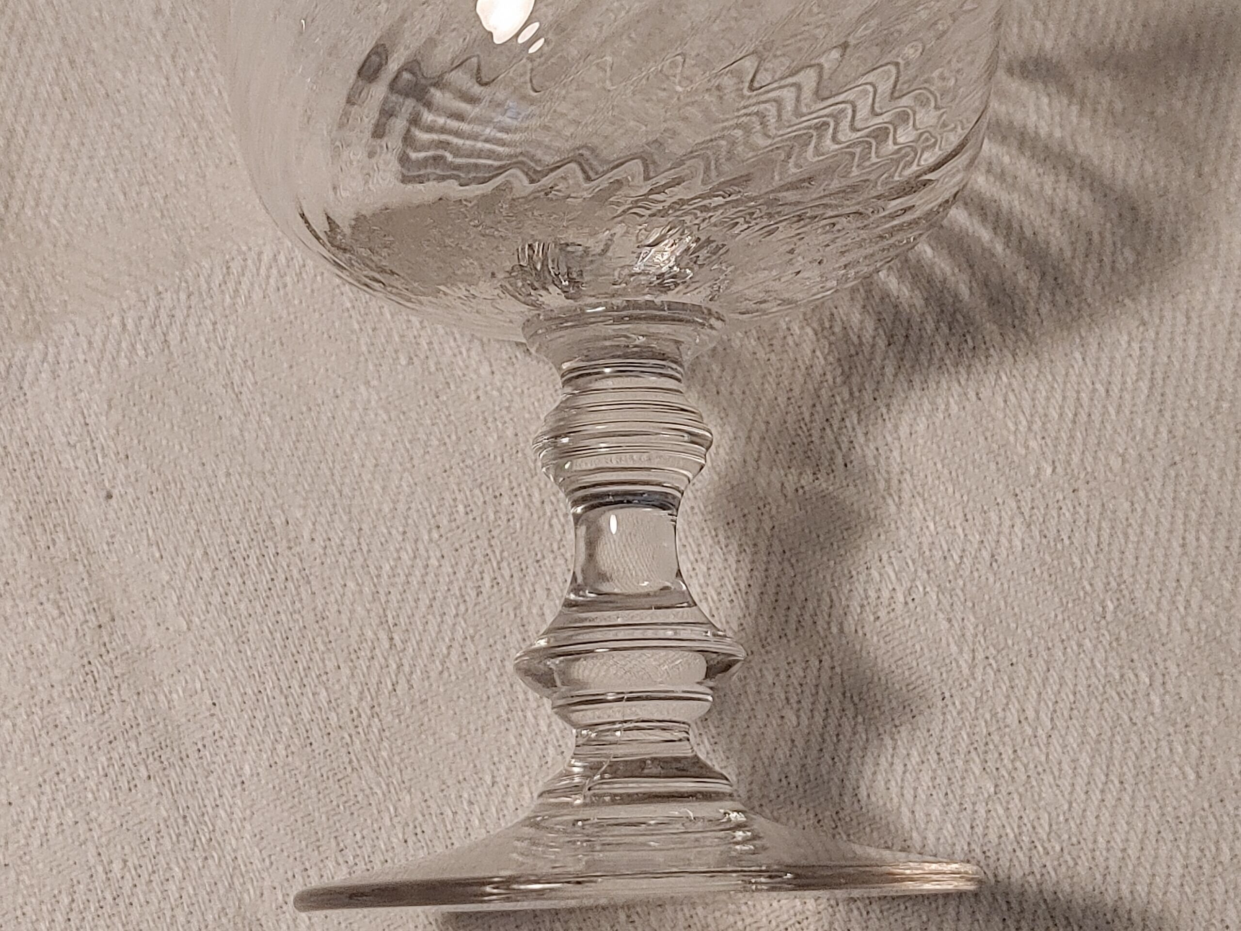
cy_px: 466
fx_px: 2402
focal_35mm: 67
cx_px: 620
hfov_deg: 29.0
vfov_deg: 21.9
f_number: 1.8
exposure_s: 1/100
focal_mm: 4.81
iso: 250
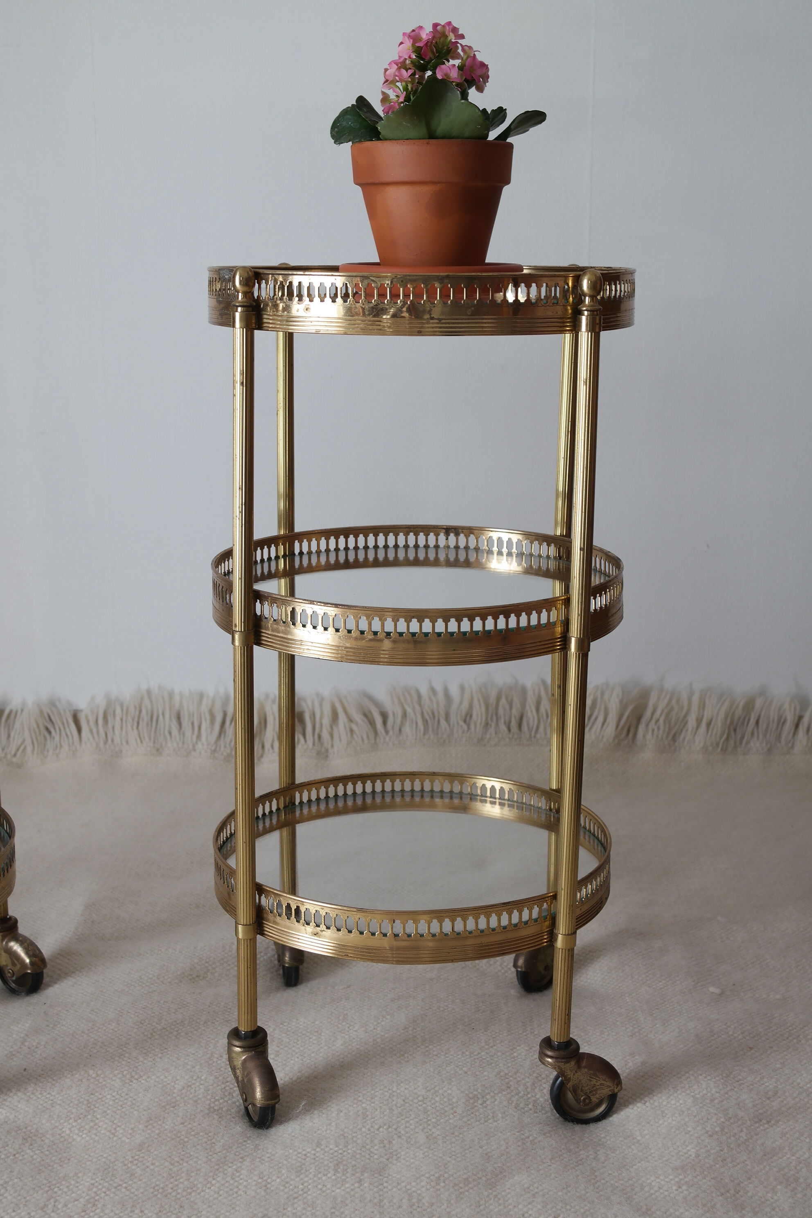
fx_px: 1658
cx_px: 406
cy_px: 609
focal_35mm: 49
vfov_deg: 40.3
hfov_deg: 27.5
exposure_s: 1/25
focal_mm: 32
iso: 200
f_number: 5.6
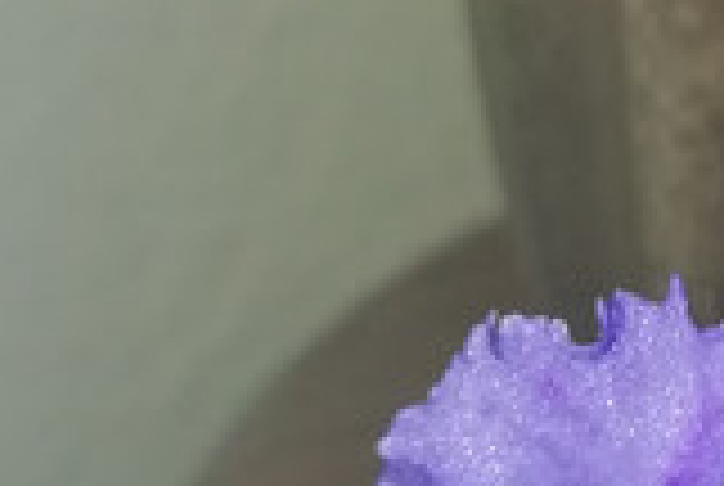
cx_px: 1165
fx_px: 2700
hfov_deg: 14.1
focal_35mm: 134
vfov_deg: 10.1
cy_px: -130
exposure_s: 1/100
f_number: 2.2
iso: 100
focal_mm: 3.46
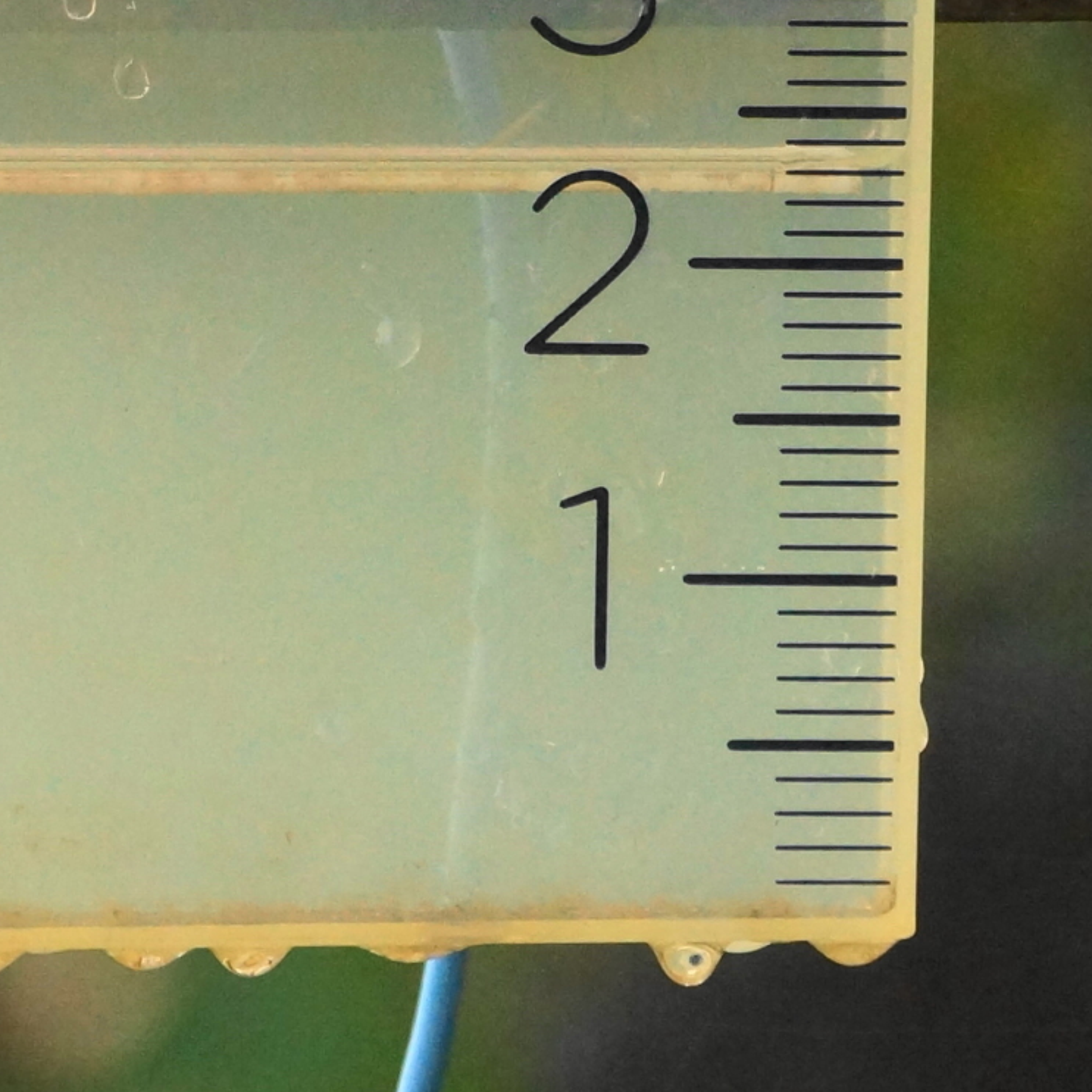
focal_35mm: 480
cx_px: 488
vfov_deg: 3.7
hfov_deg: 3.7
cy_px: 545
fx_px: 17131
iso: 1250
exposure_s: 1/400
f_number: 6.3
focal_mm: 250
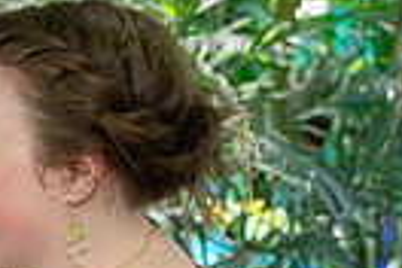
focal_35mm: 121
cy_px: 378
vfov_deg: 11.0
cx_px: 5
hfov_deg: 16.6
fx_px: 1351
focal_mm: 26
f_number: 3.2
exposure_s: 1/125
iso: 800
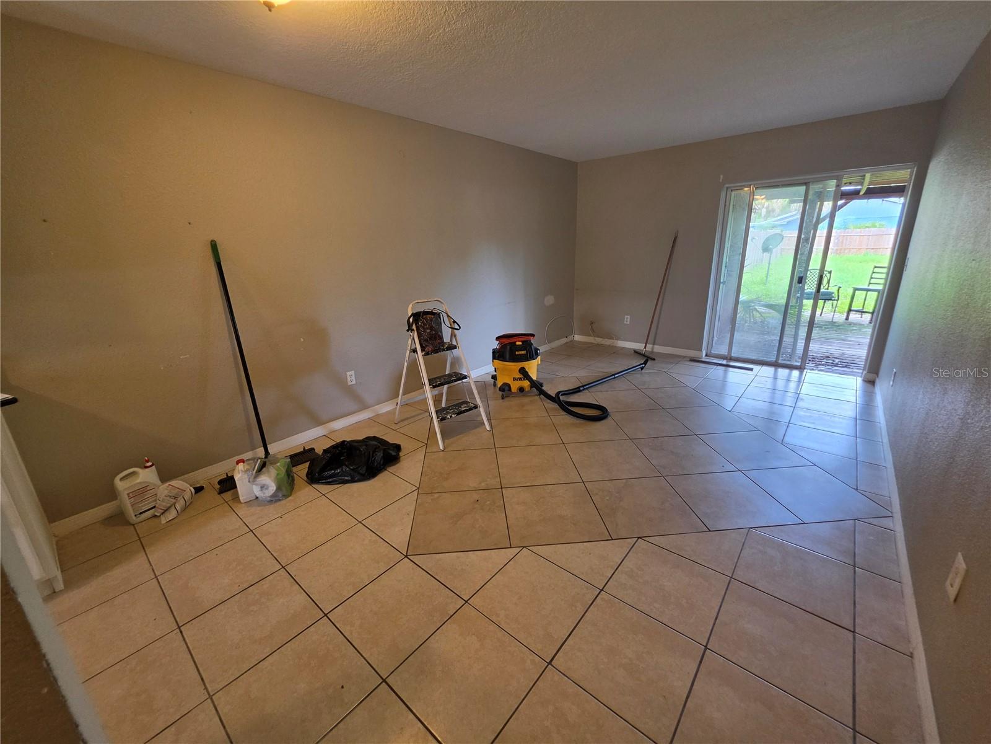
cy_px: 372
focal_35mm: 13
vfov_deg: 89.9
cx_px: 496
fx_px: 372
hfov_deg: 106.2
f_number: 1.9
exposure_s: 1/60
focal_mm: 2.2
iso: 200
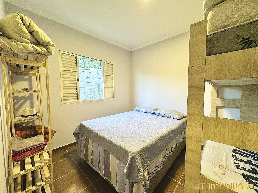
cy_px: 96
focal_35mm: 14
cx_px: 129
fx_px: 104
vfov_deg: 85.7
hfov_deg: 102.1
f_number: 2.2
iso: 200
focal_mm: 2.22
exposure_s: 1/60
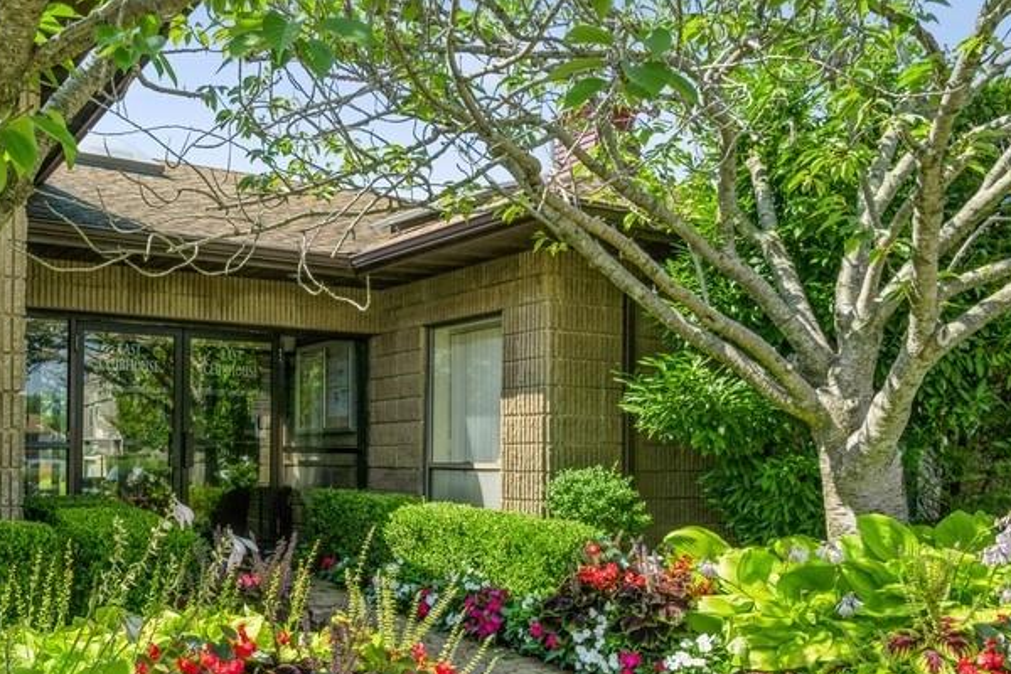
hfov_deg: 52.1
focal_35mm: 36
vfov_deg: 36.5
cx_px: 334
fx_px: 1011
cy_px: 448
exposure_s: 1/400
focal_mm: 24
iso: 400
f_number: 8
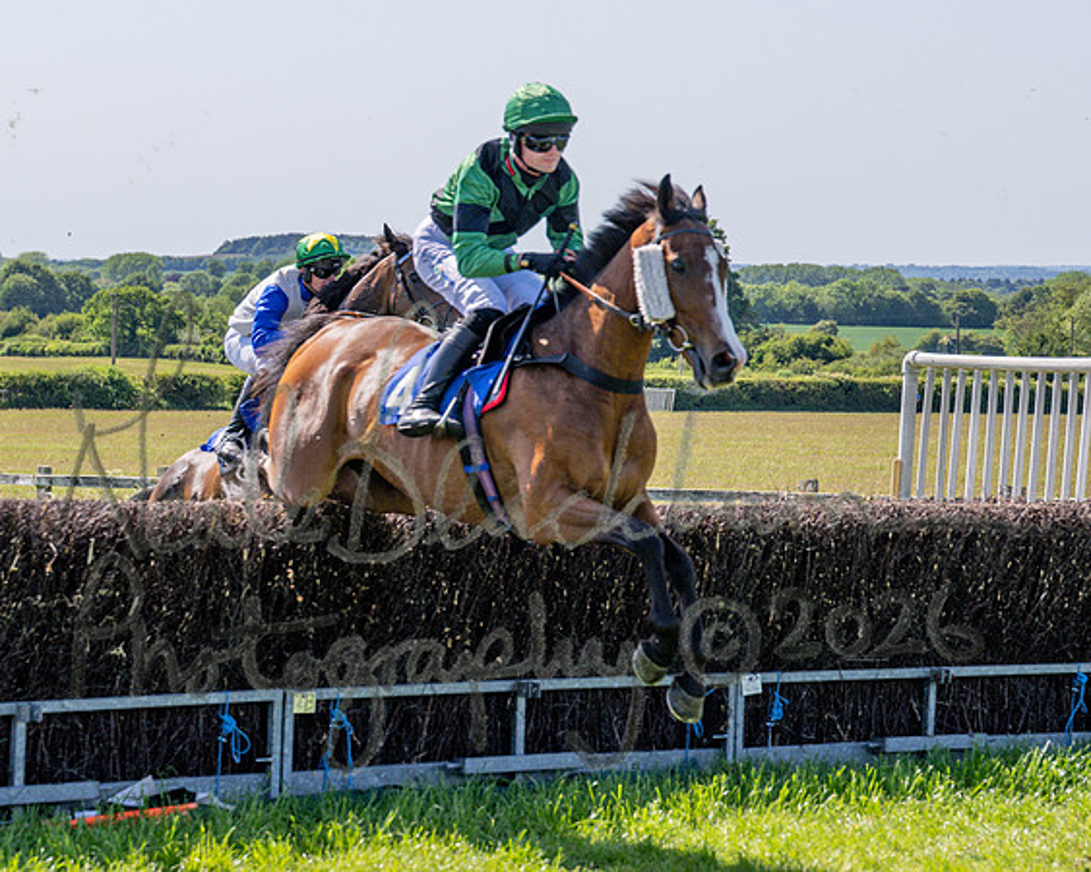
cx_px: 539
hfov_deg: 16.6
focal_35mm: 116
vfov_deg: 13.3
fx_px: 3737
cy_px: 349
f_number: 4
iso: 200
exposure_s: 1/2000
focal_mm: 70
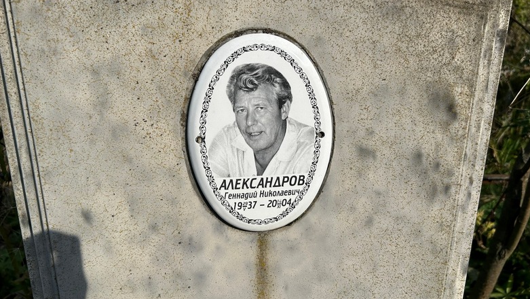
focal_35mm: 29
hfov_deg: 66.0
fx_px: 408
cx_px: 261
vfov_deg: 40.1
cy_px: 124
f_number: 1.5
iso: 50
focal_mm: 5.7
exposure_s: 1/5882
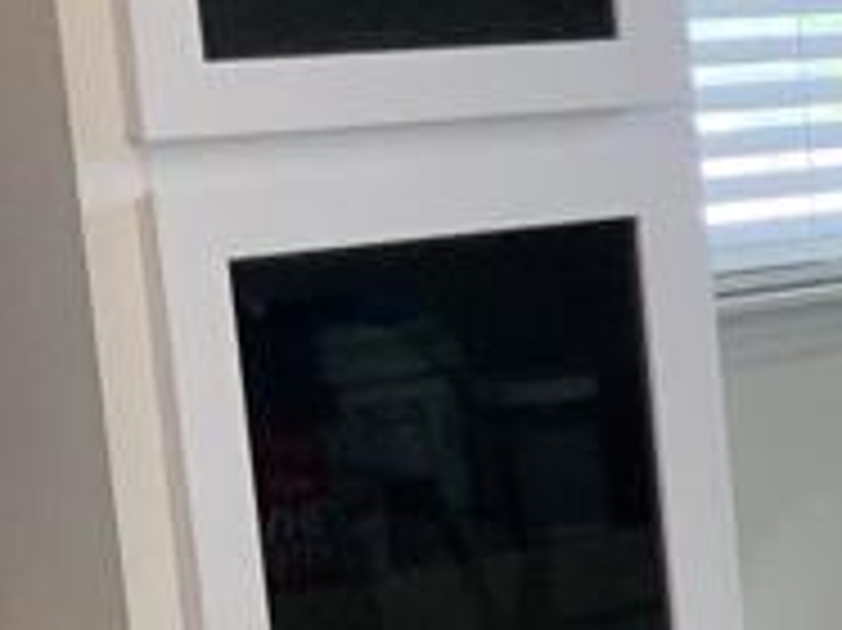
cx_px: 2148
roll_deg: +1.0
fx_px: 3865
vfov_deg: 9.2
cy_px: 666
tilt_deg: -13.1
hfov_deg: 10.4
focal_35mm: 159
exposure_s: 1/60
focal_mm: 3
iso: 64
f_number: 1.8
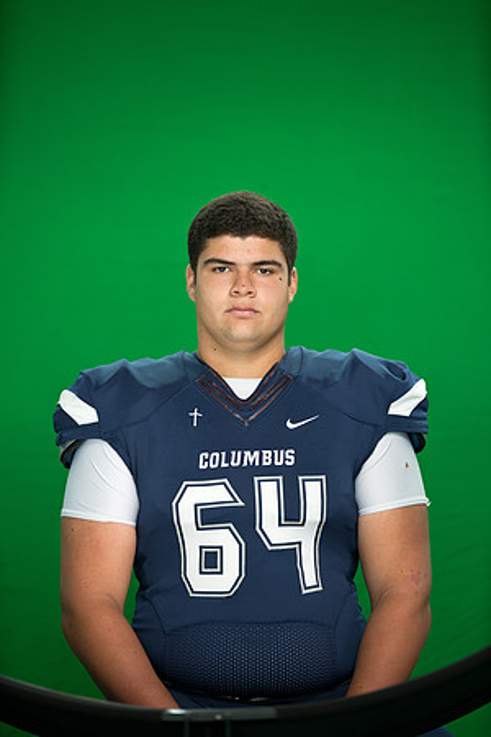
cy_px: 368
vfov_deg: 13.7
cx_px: 246
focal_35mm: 150
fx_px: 3069
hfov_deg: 9.1
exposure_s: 1/100
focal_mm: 150
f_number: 2.8
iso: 800
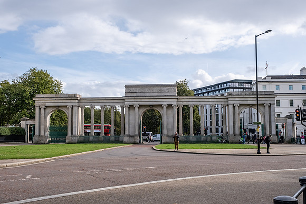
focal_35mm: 41
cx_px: 153
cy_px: 102
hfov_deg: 47.4
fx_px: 349
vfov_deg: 32.6
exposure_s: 1/1100
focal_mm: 27.4
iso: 320
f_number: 5.6
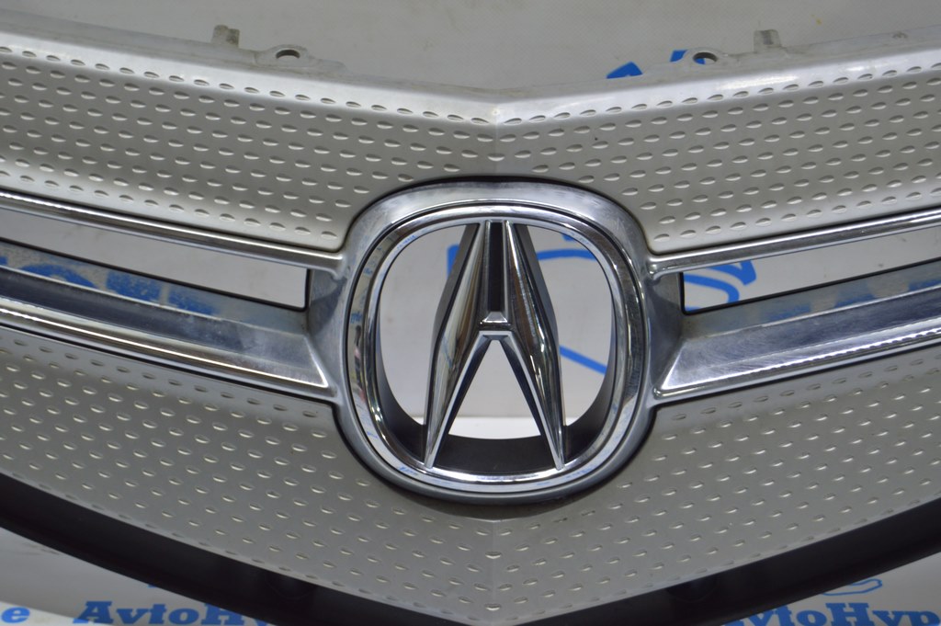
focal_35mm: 82
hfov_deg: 24.6
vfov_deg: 16.5
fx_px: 2155
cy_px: 313
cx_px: 470
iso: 400
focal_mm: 55
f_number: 5.6
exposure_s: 1/20
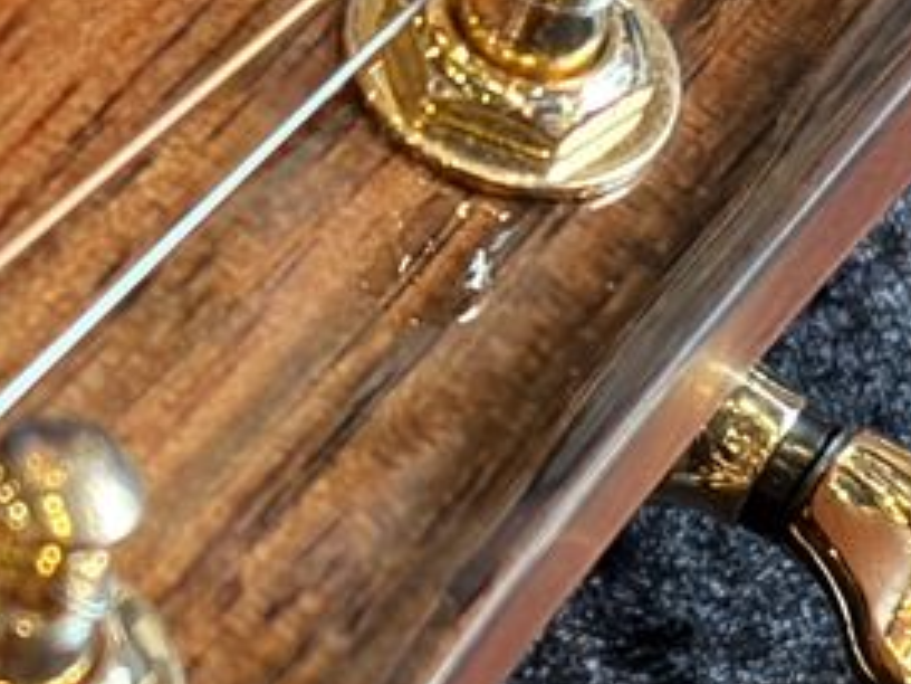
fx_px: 6448
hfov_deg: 8.0
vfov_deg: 6.0
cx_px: -111
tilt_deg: -60.7
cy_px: -30
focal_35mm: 245
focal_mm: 5.96
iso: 100
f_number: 1.6
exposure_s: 1/60
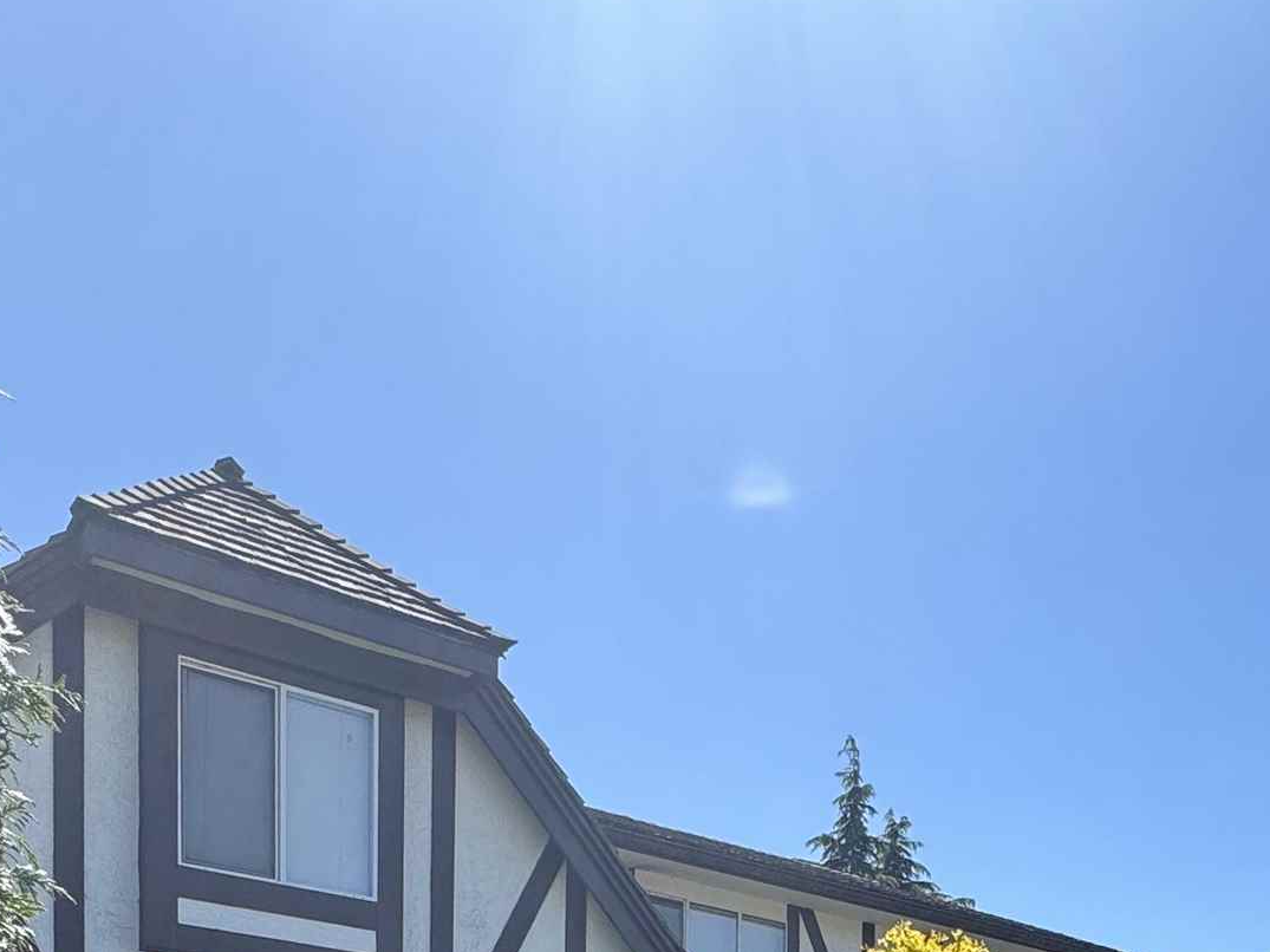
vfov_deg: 27.5
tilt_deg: -1.1
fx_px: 1467
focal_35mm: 40
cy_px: 1345
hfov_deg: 46.1
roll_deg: -1.0
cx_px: 839
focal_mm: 2.22
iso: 40
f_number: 2.2
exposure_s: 1/980
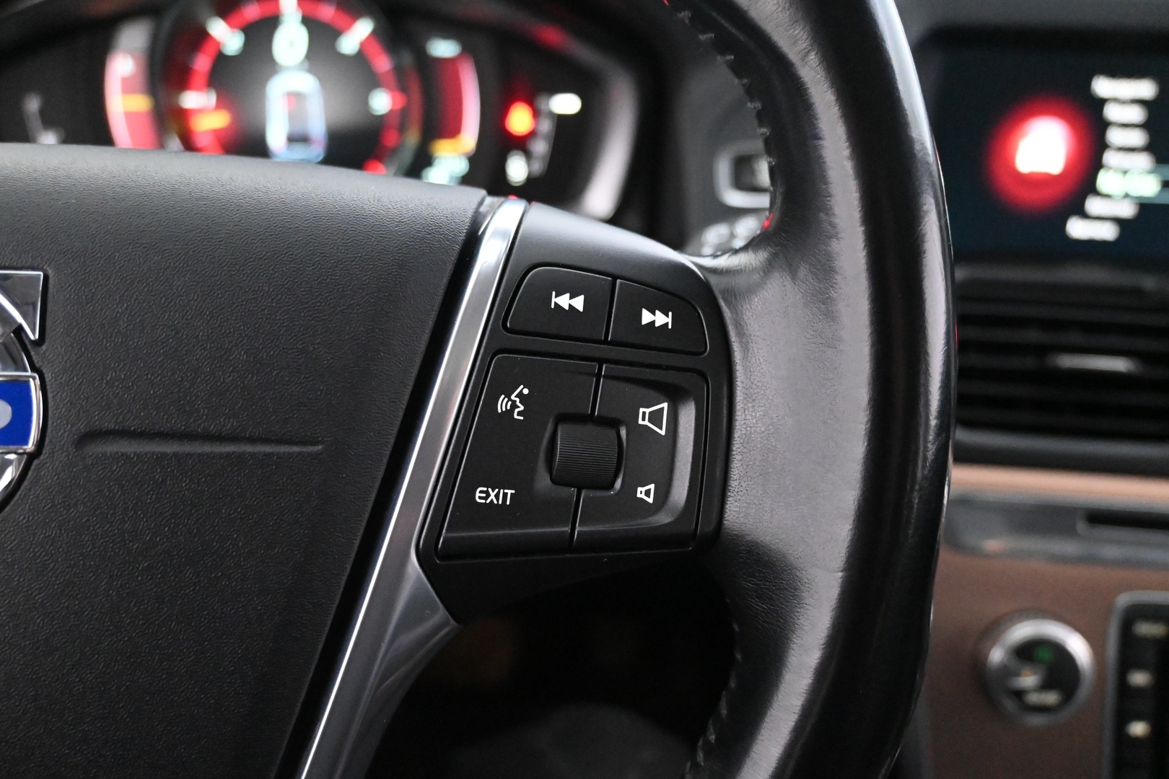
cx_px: 584
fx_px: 998
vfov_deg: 42.6
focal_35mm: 31
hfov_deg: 60.7
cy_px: 390
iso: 9000
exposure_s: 1/30
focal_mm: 20.5
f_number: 3.8
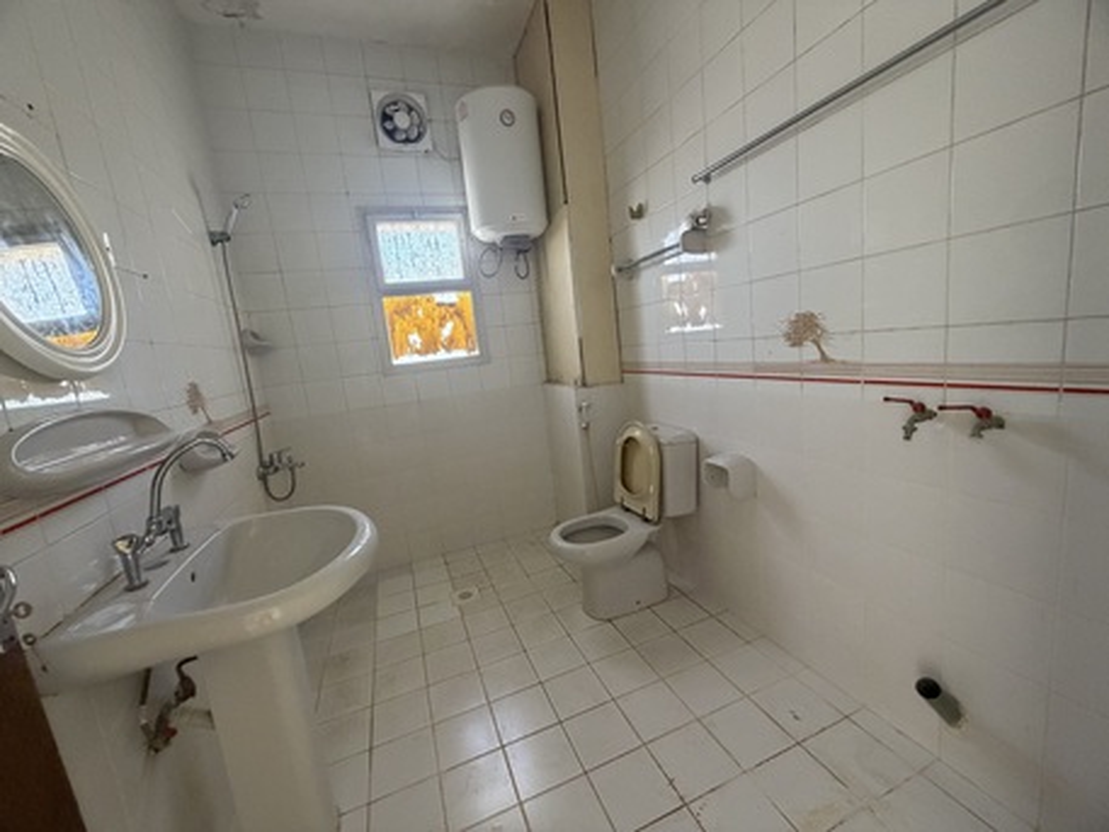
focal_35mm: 14
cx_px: 554
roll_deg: +6.7
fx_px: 449
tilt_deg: -9.2
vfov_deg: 85.7
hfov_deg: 102.0
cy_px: 416
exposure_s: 1/60
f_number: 2.2
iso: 400
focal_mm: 2.22
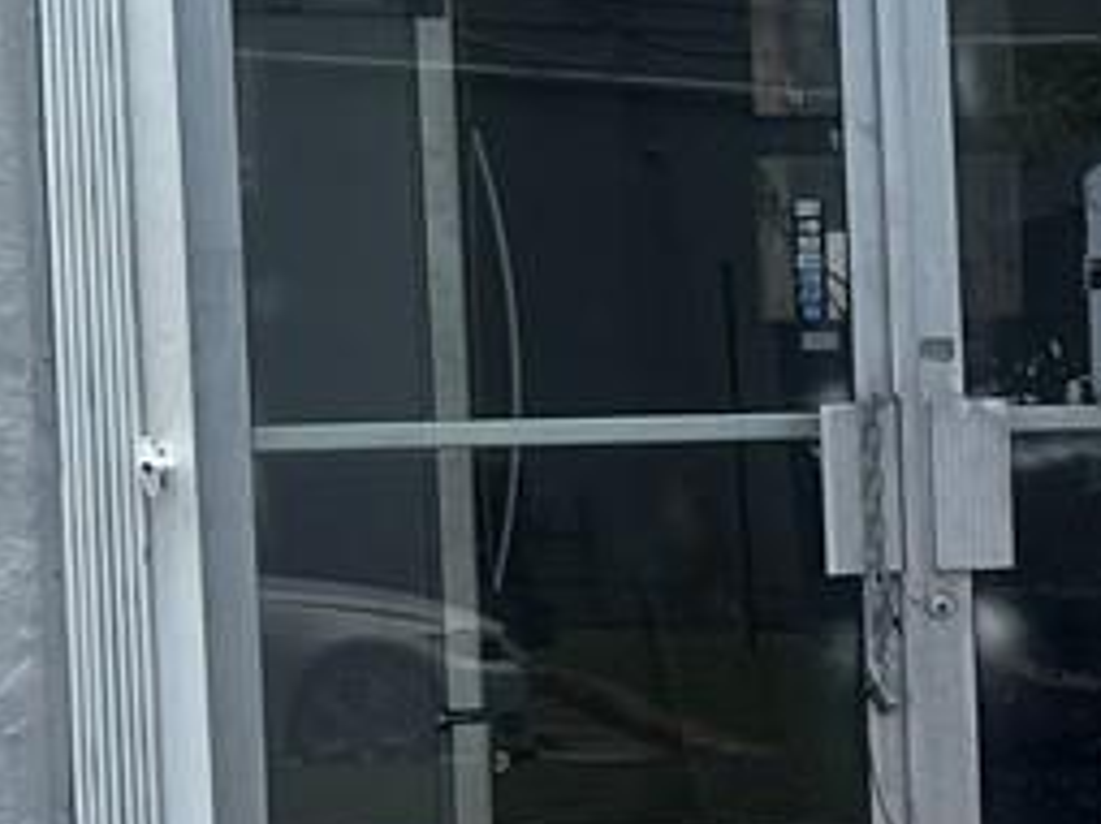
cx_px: 1891
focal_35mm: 163
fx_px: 5182
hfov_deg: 11.4
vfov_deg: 9.1
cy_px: 565
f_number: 1.5
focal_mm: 5.7
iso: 50
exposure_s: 1/4115
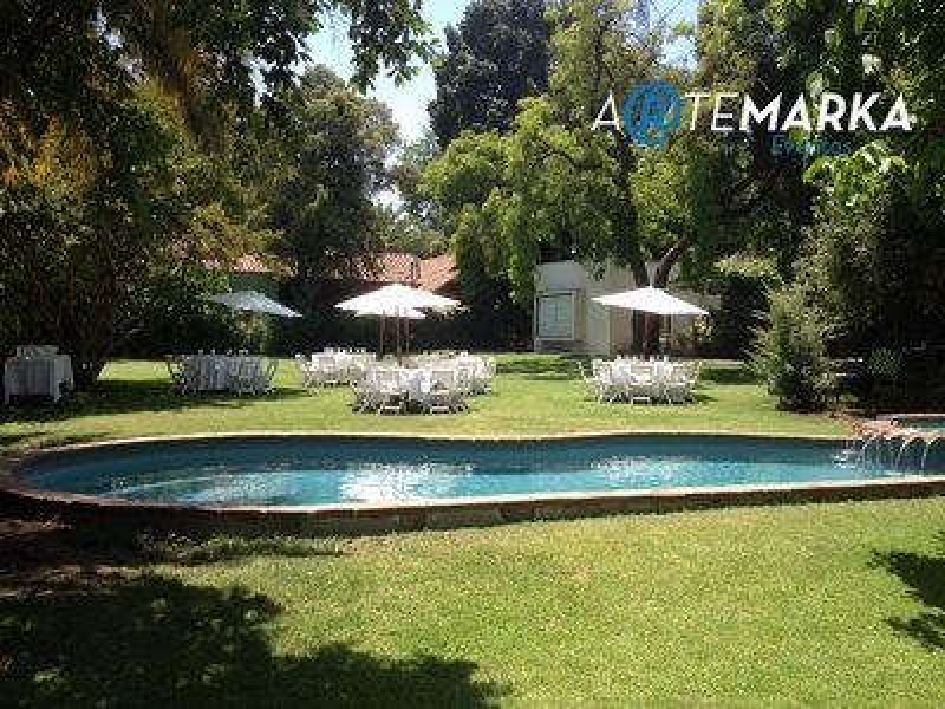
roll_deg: -1.8
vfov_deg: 40.7
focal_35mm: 35
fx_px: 955
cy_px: 354
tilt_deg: -2.4
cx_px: 472
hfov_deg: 52.6
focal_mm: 4.28
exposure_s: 1/681
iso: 50
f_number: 2.4
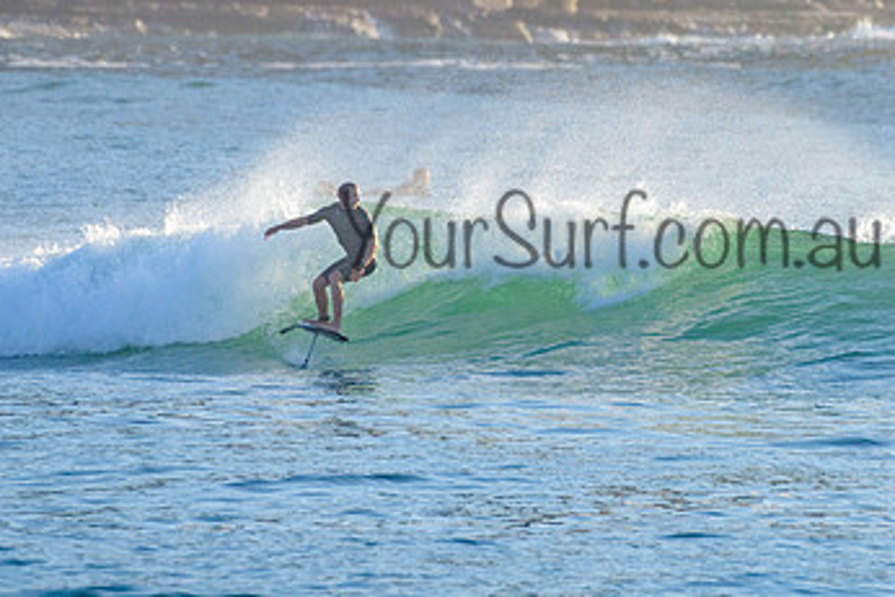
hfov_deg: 2.0
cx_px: 448
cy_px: 104
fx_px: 25542
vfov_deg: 1.3
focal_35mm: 1027
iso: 360
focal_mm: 500
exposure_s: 1/2000
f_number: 5.6
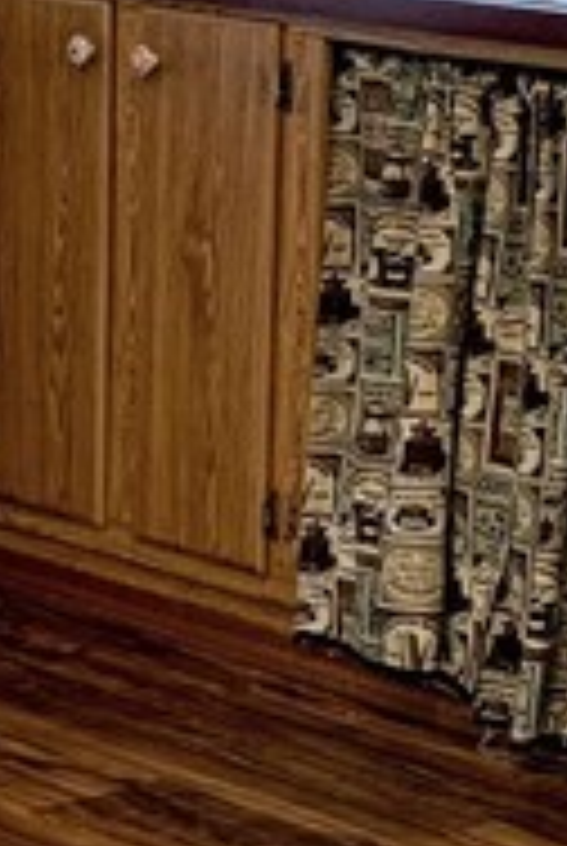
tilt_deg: -9.3
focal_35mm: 147
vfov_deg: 13.9
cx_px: 549
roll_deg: -2.6
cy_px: 369
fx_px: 3460
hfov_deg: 9.3
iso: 125
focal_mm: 4.25
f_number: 1.8
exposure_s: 1/60
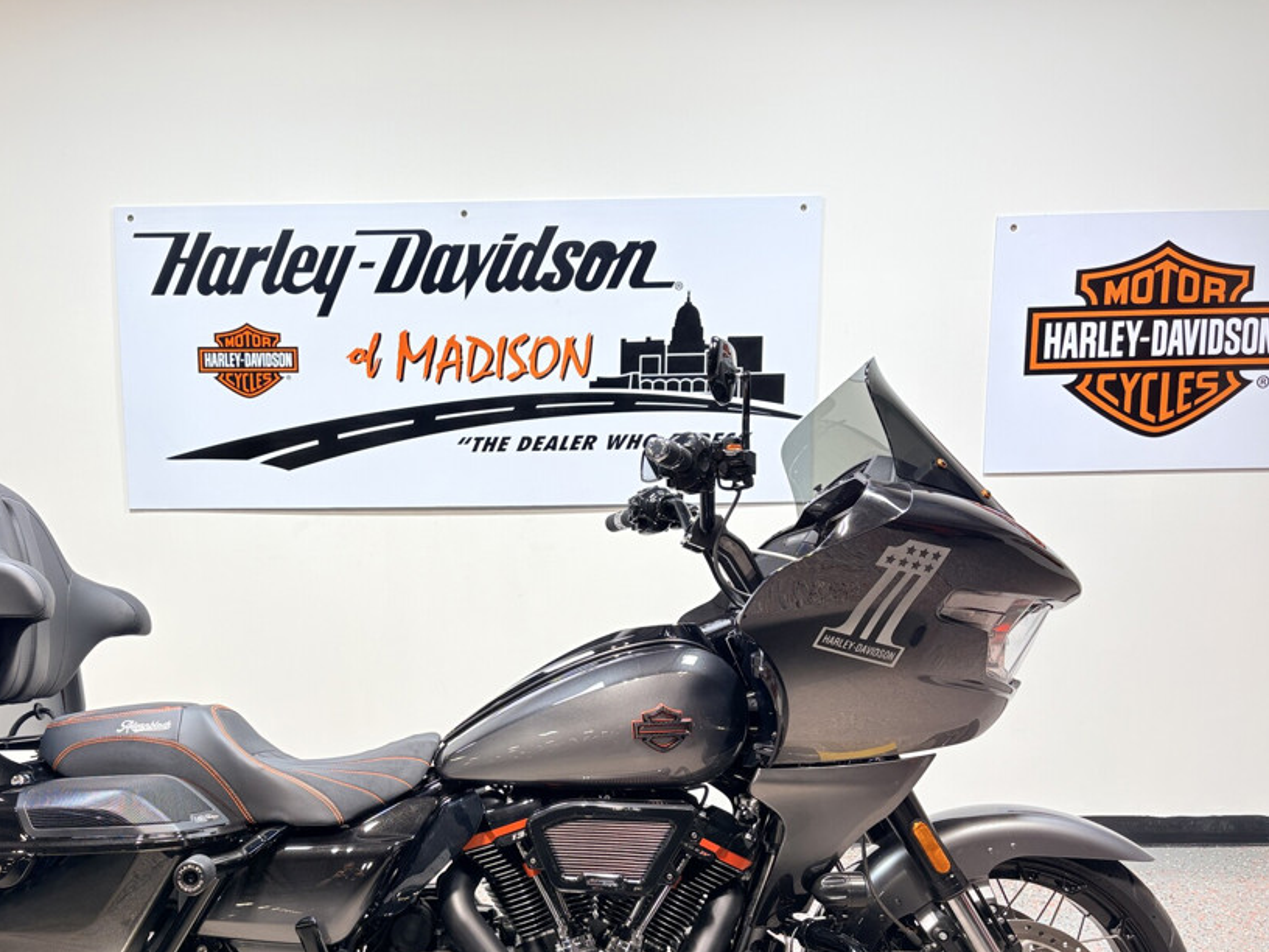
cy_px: 607
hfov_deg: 53.1
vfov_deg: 41.4
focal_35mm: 34
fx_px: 1246
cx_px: 441
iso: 40
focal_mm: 5.96
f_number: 1.6
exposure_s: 1/120
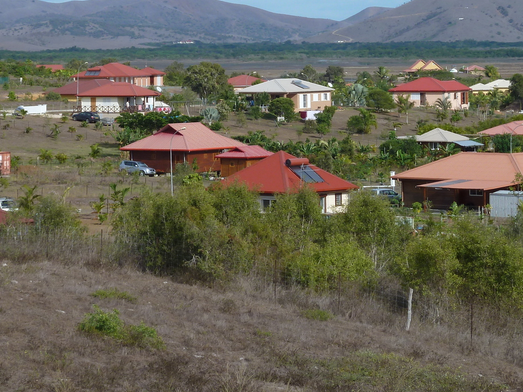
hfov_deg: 11.8
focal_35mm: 168
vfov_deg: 8.8
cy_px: 66
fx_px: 2539
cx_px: 221
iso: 80
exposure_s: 1/500
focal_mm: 15.8
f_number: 5
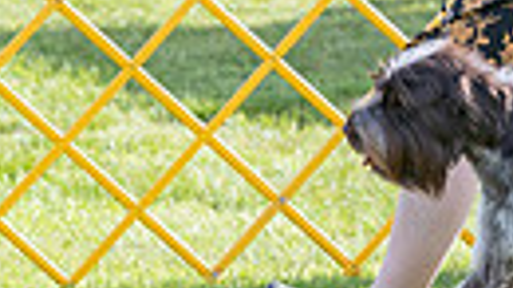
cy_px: -53
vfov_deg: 1.5
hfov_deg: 2.7
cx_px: 525
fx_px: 10715
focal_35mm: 788
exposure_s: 1/1250
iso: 500
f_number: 5.6
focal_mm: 168
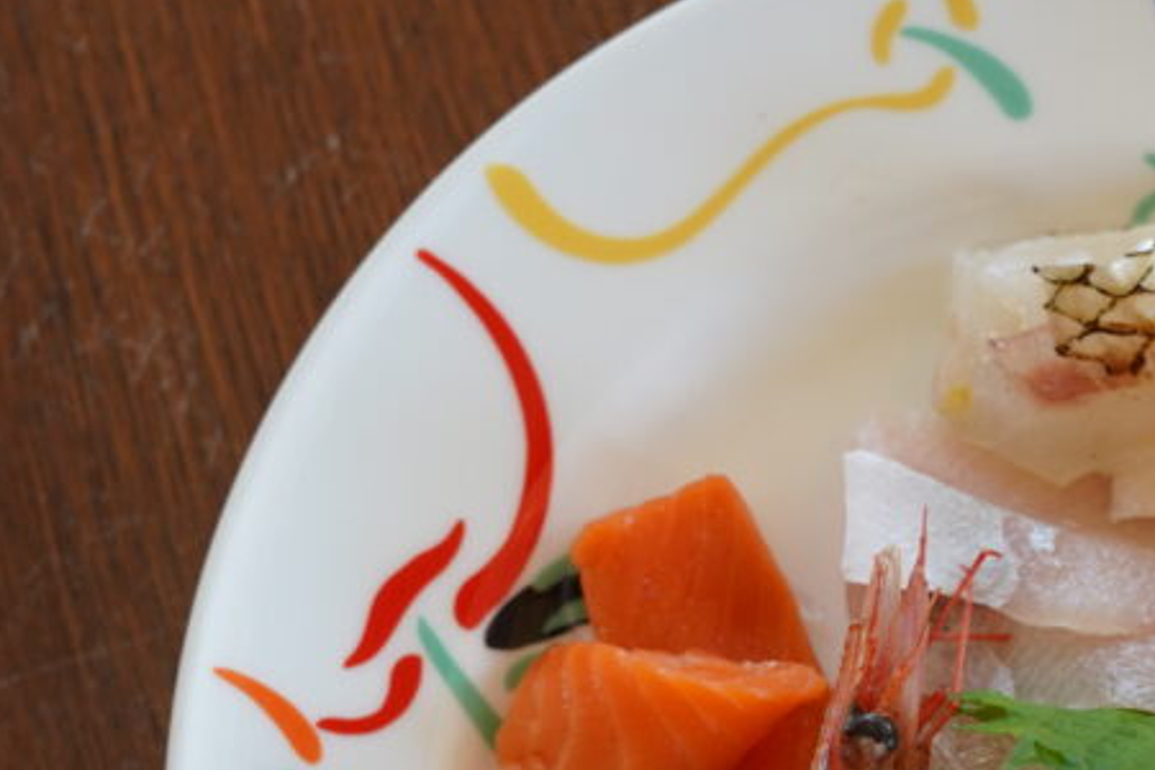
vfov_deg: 12.2
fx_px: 3561
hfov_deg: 18.1
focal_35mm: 111
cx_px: 1024
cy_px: 805
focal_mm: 50
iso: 500
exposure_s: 1/160
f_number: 4
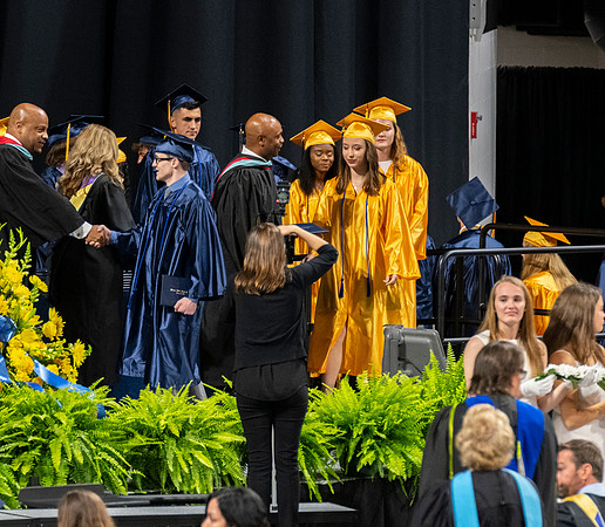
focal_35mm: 400
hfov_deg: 4.7
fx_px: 7423
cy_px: 230
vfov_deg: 4.1
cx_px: 200
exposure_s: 1/200
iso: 2000
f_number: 4
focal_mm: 190
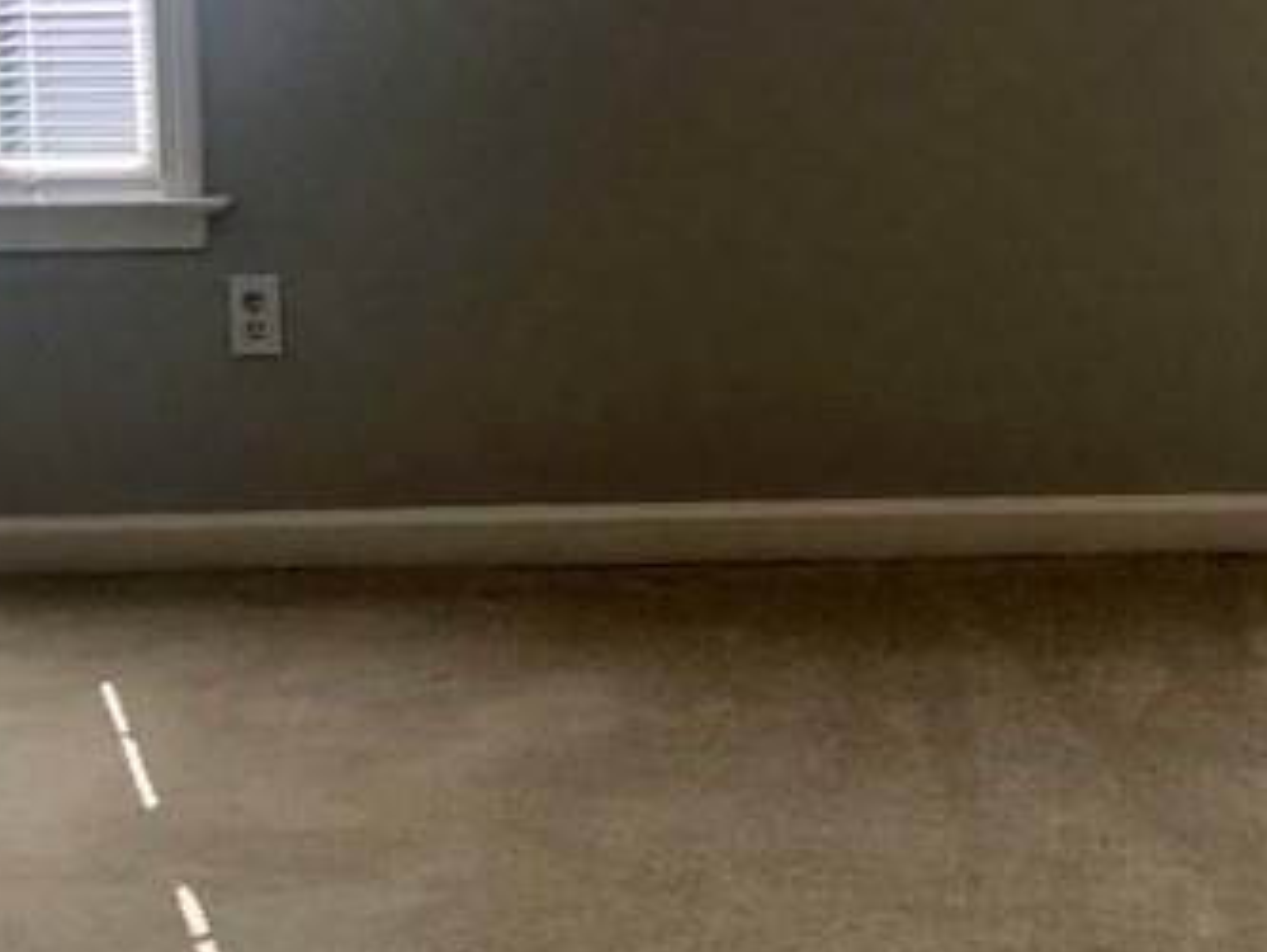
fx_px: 3149
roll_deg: +1.6
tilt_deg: -4.0
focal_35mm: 86
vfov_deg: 16.6
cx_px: 1157
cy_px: -126
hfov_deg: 22.2
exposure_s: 1/120
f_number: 1.8
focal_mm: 4
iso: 25
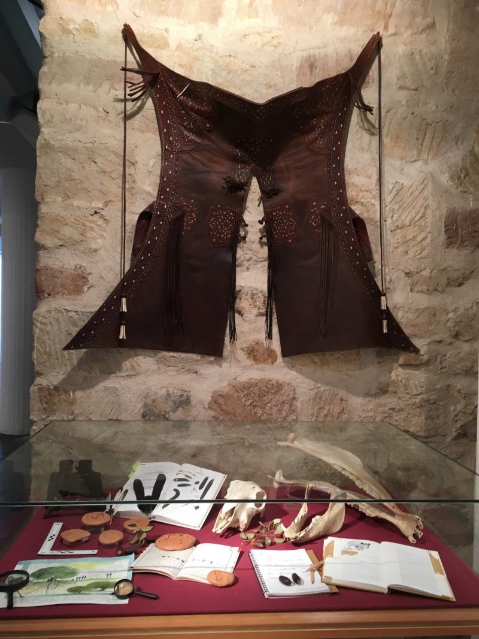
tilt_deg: -0.6
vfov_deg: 61.7
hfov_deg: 48.2
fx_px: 535
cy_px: 320
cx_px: 240
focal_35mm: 29
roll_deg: -1.8
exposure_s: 1/33
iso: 64
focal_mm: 4.15
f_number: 2.2
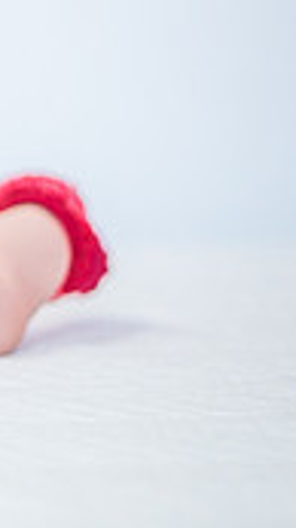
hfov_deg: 6.1
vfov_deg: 11.4
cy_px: 168
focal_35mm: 188
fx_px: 2630
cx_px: -447
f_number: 2
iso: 500
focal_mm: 50
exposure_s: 1/250
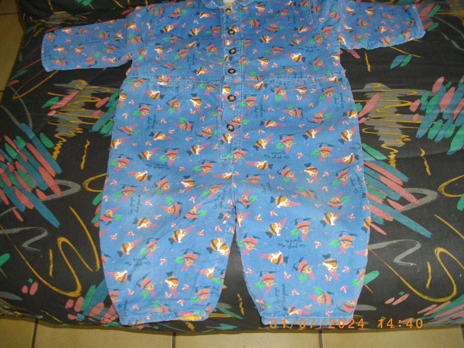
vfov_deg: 41.8
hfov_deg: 53.9
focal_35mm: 34
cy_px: 178
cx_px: 227
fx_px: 456
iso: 200
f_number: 2.9
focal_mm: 5.7
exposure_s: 1/50
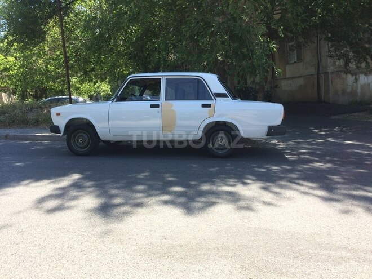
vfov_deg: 48.2
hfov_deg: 61.7
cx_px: 186
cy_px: 140
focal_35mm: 29
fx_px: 312
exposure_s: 1/641
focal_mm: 4.15
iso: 32
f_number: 2.2
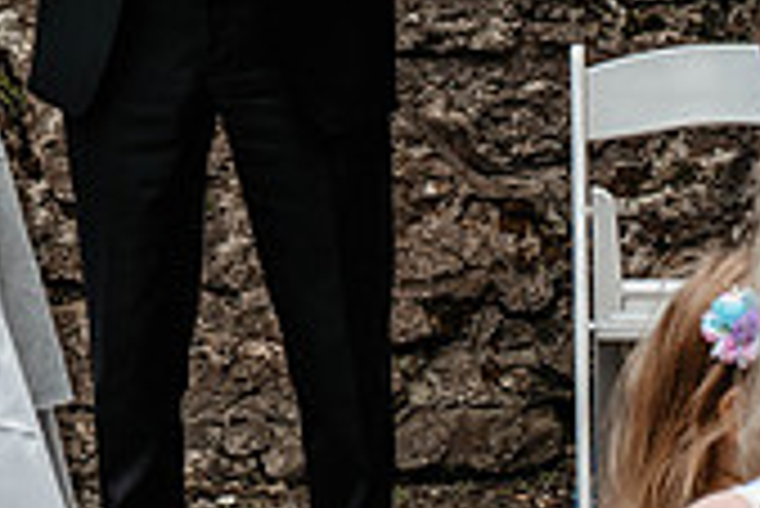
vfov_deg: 4.7
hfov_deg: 7.0
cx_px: -144
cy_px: -214
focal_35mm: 291
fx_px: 6148
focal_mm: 85
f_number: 13
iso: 1000
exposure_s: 1/320
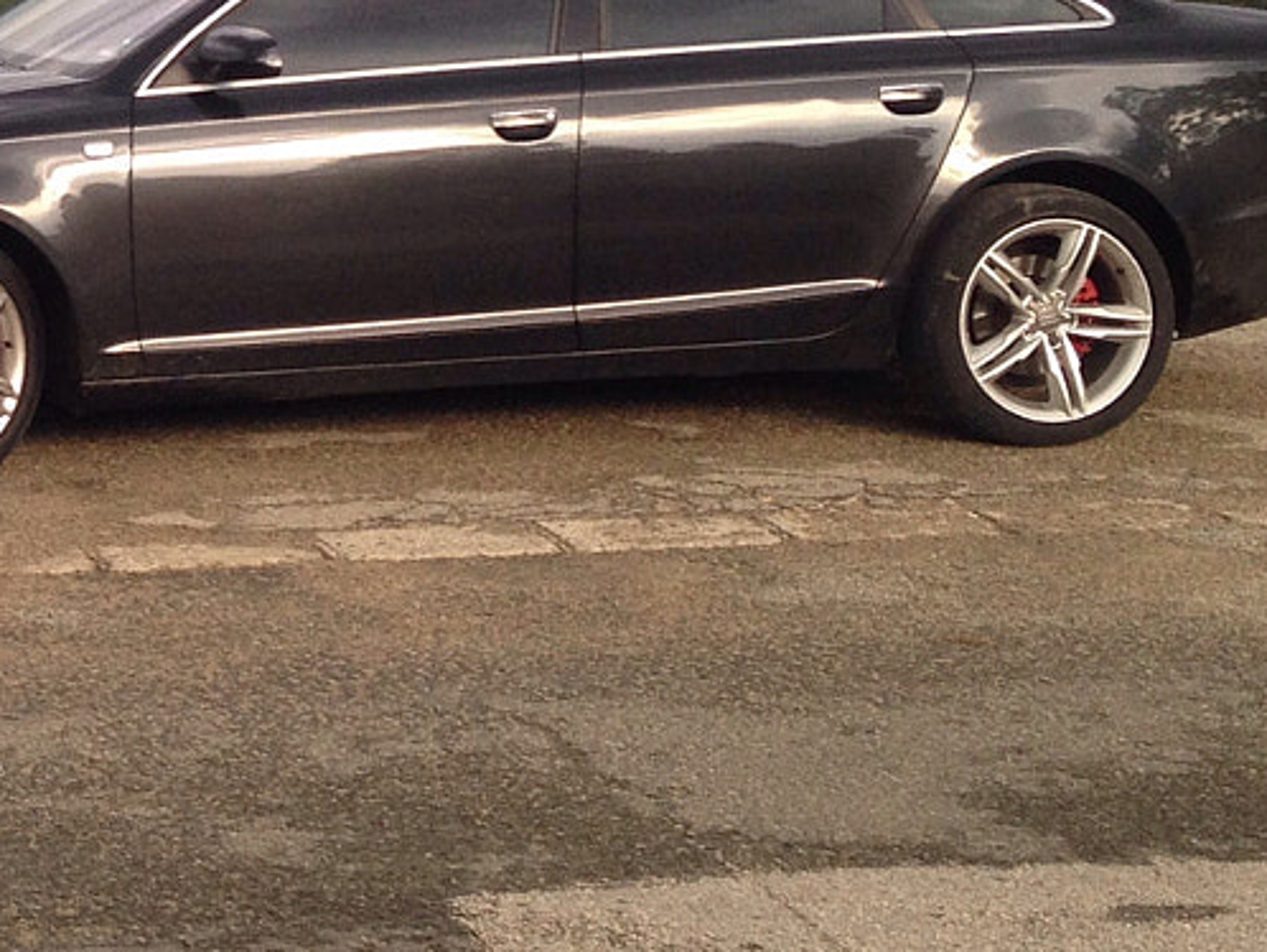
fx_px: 3882
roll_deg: +2.4
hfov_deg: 17.7
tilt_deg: -1.9
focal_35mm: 106
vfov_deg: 13.8
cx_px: -229
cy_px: 33
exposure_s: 1/120
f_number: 2.4
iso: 50
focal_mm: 4.12
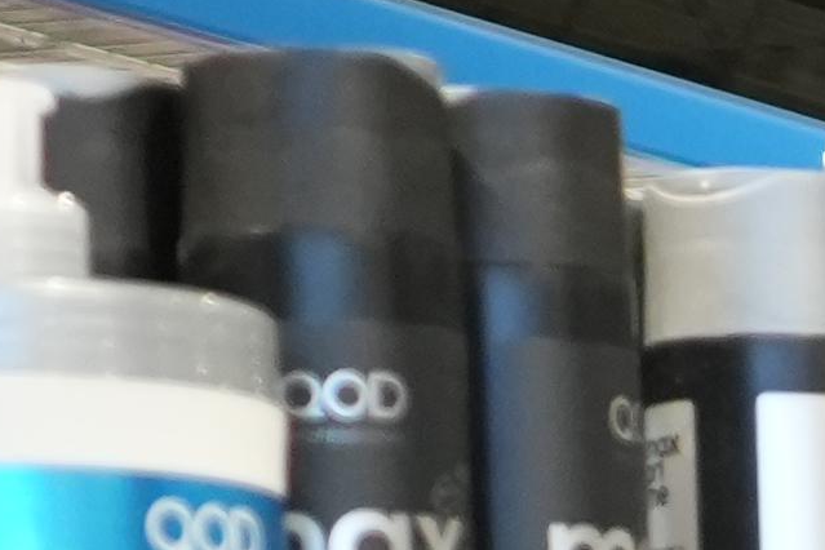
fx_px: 6943
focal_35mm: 303
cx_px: 2481
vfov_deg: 4.4
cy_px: 1585
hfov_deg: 6.2
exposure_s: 1/60
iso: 2000
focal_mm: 28
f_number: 3.5
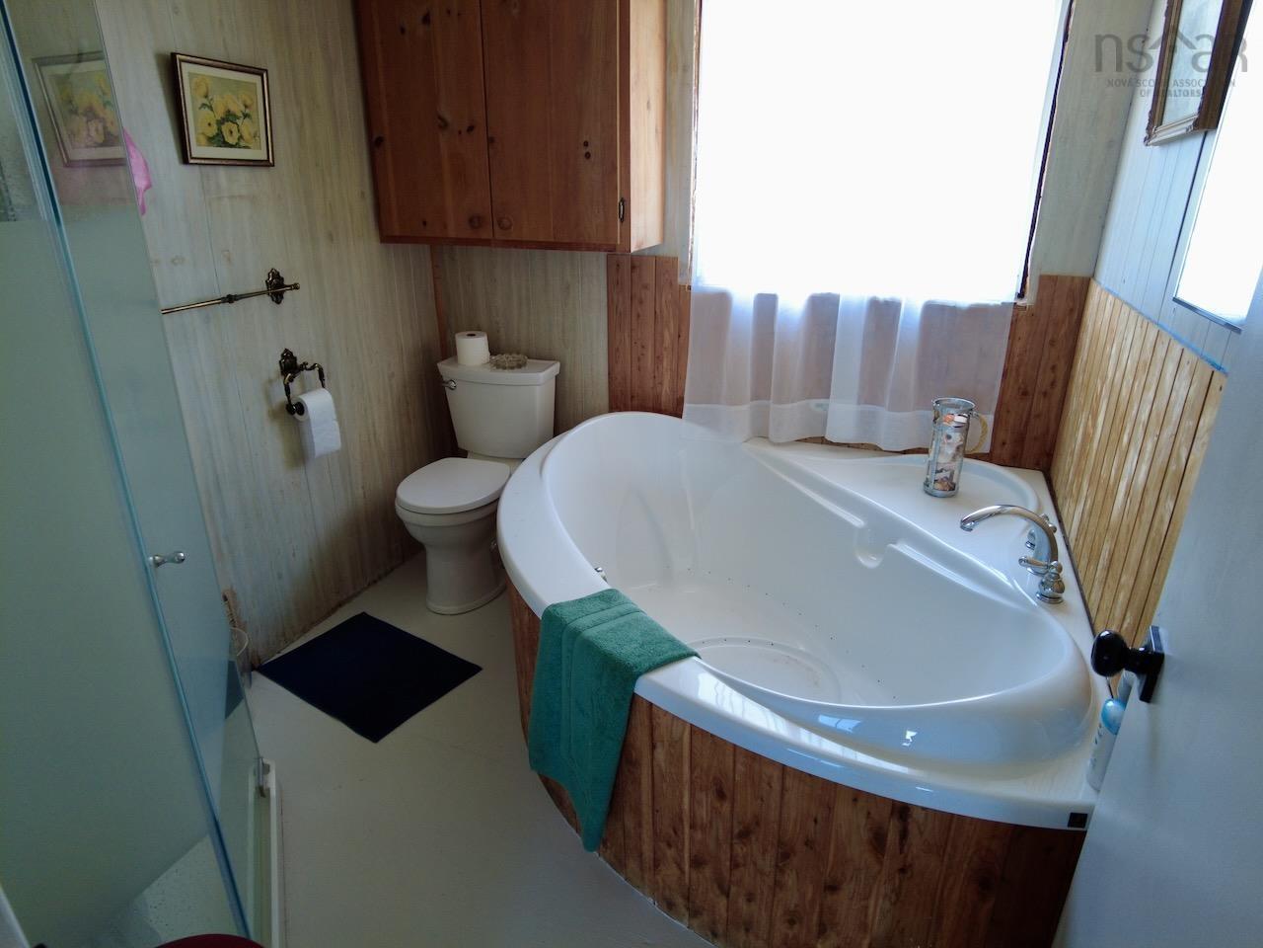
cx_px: 632
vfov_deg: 66.0
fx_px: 730
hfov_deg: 81.7
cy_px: 474
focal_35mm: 20
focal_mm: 4.4
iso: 100
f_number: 1.8
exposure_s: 1/20
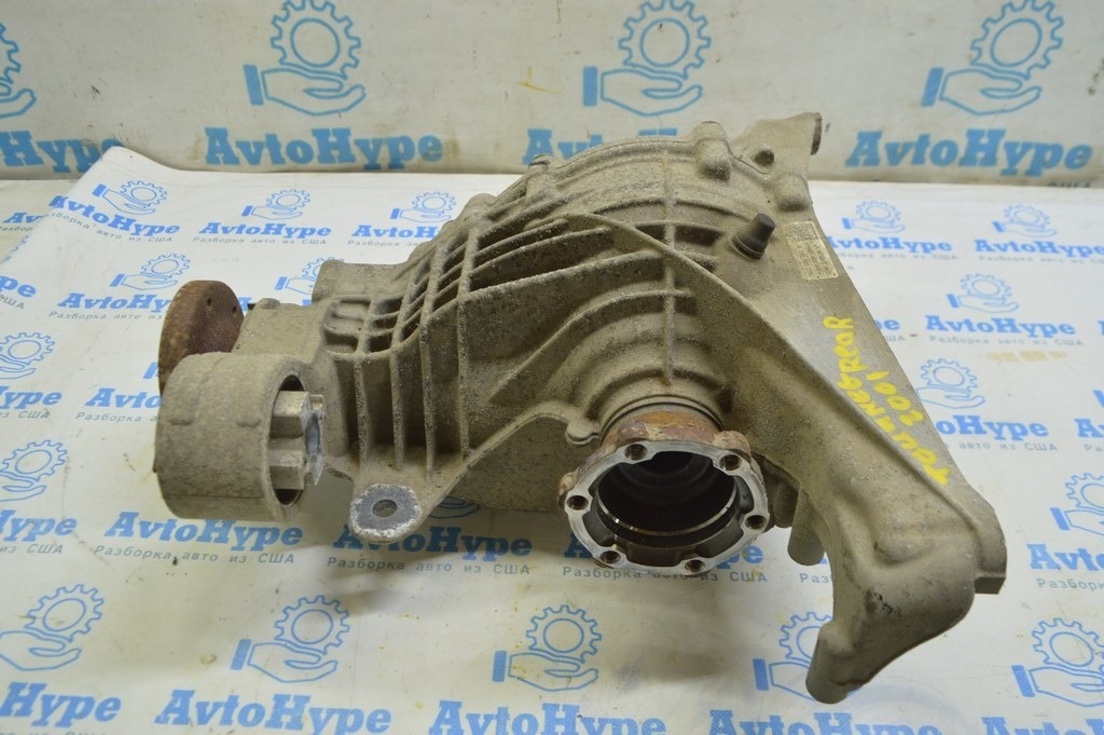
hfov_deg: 62.0
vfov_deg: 43.5
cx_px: 552
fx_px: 919
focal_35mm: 30
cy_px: 368
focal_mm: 20
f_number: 5.6
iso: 400
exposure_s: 1/20
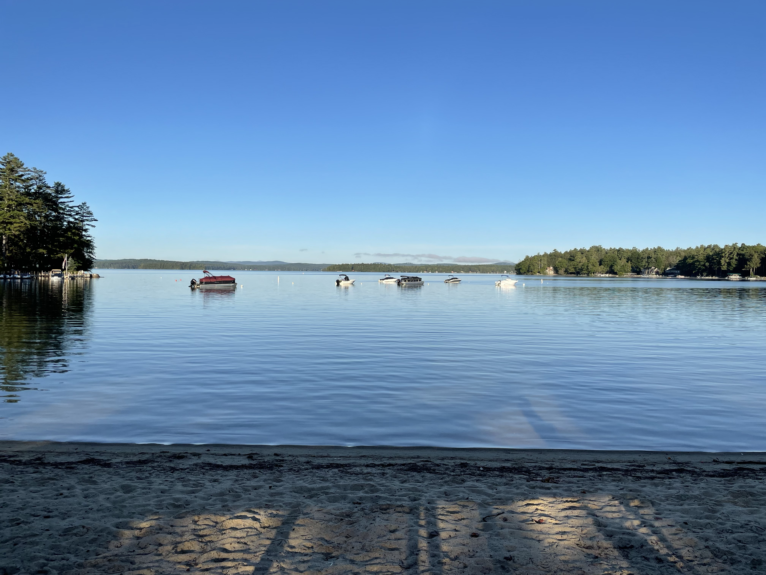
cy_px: 288
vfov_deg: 53.1
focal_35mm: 26
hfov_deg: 67.3
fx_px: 575
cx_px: 383
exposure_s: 1/3731
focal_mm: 4.2
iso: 32
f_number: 1.6
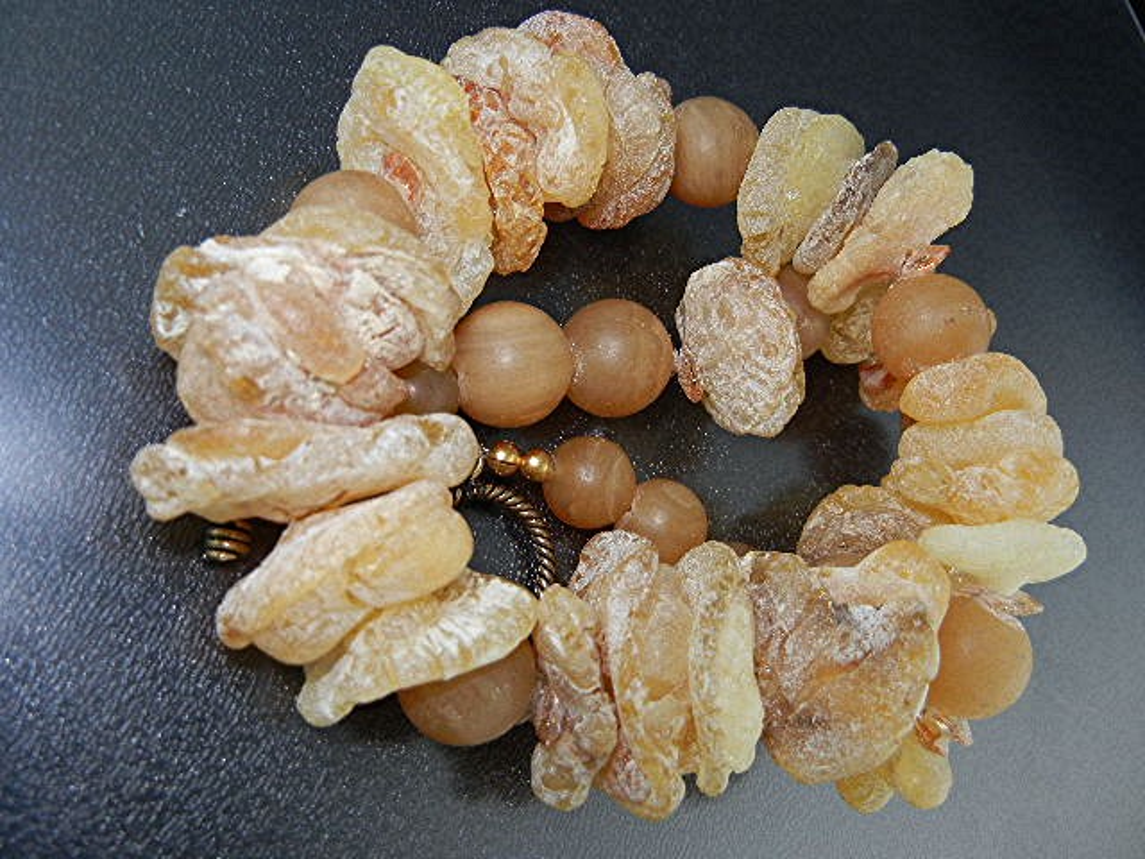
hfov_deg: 54.0
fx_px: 1125
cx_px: 572
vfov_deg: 41.8
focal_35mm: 34
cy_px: 430
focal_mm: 6.2
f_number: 3.6
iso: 200
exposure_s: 1/30
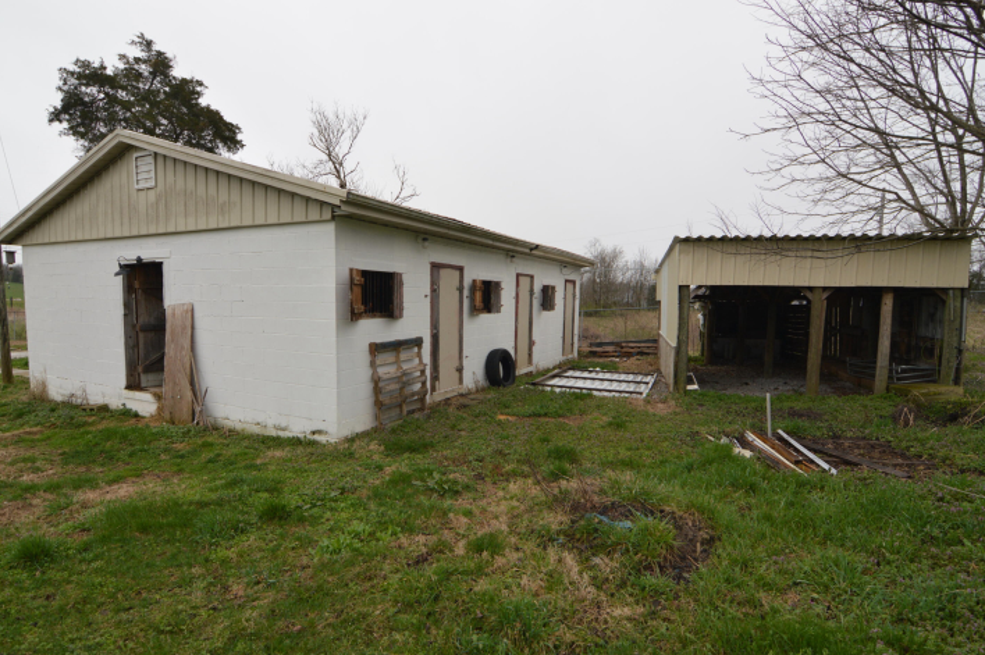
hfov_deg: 91.5
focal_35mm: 18
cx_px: 483
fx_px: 479
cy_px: 345
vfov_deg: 68.7
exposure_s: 1/125
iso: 160
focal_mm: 11
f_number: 5.6
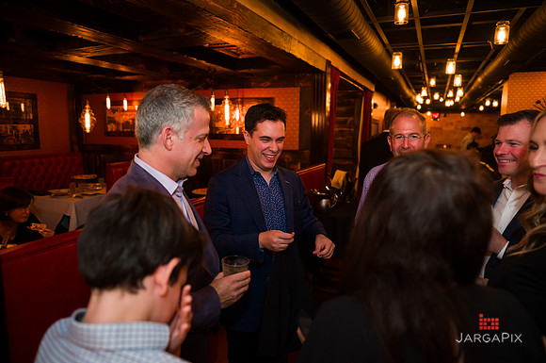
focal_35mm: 24
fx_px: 369
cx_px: 274
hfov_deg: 73.0
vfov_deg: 52.4
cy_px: 182
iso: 1600
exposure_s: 1/200
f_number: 3.2
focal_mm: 24
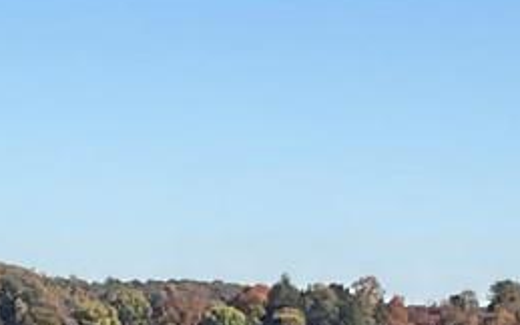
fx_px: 3444
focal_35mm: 243
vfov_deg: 5.3
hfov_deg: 8.6
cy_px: 692
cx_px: 311
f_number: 1.8
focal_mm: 3
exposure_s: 1/1626
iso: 16
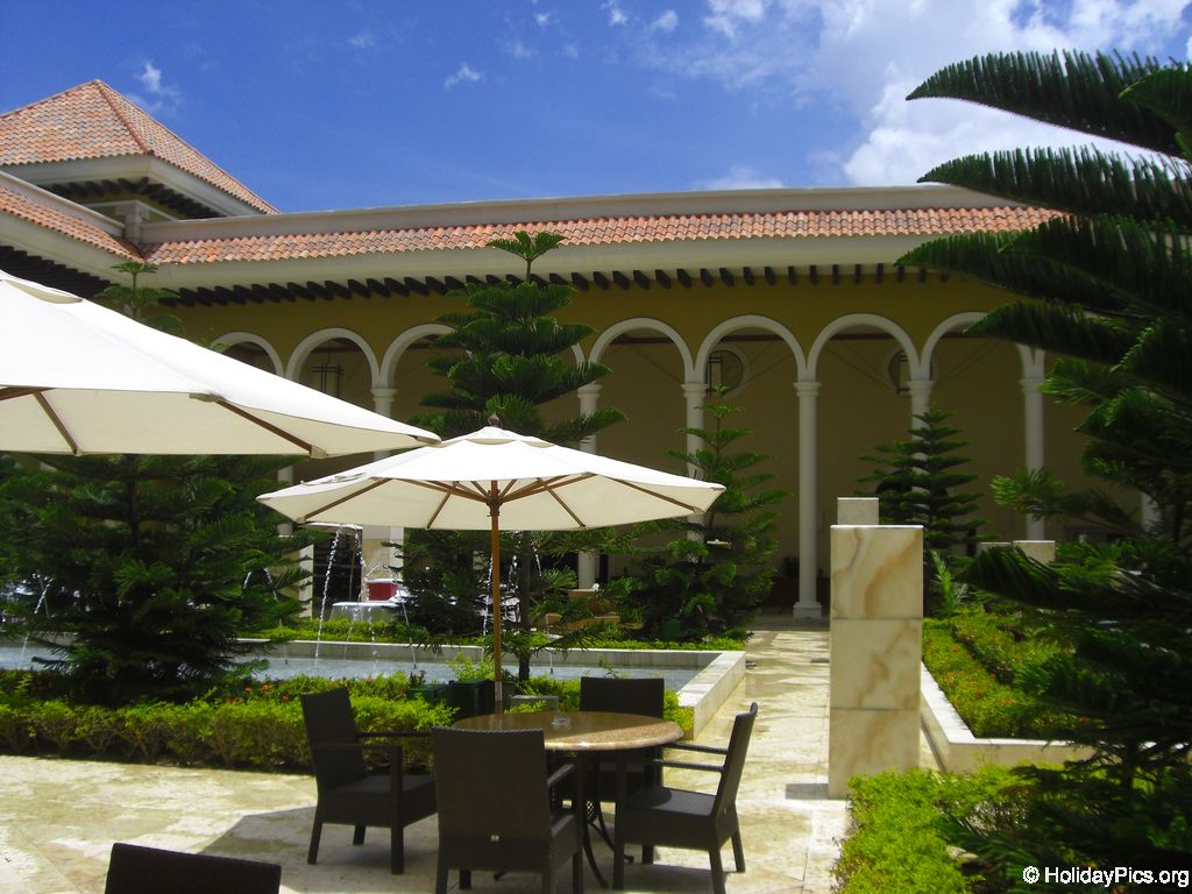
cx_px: 596
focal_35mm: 38
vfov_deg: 37.7
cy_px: 447
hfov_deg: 49.0
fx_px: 1309
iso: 64
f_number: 8
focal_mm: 6.2
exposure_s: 1/200
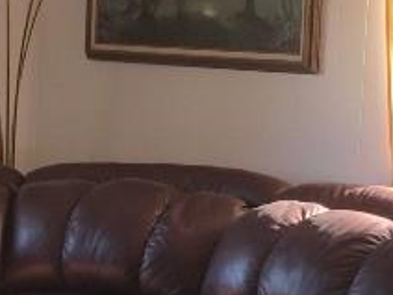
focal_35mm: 140
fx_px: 1589
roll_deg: -0.4
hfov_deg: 13.7
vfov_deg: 10.5
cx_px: -83
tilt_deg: -9.3
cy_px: 258
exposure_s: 1/46
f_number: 2.2
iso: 32
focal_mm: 4.15
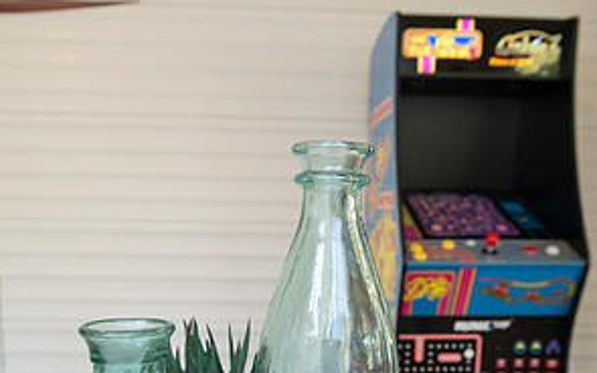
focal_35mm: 42
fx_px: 683
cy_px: 349
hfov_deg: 47.2
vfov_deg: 29.0
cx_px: 296
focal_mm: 27
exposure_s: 1/100
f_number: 8
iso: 5000
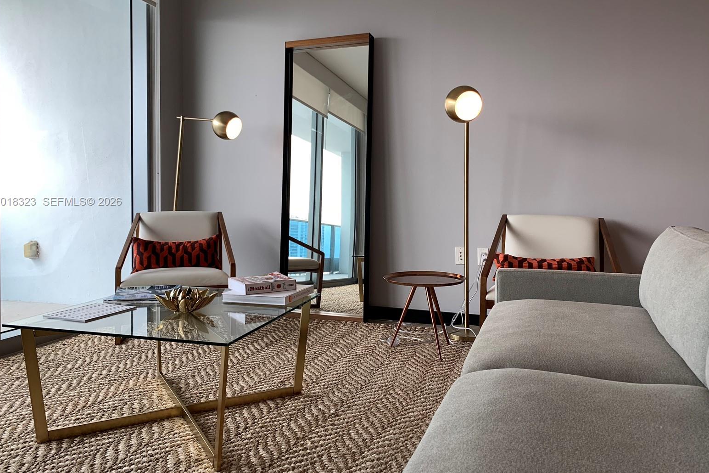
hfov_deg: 65.5
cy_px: 202
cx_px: 346
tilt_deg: -0.7
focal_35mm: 28
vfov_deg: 46.3
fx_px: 551
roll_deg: -0.1
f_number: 1.8
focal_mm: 4.25
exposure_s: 1/120
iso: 32
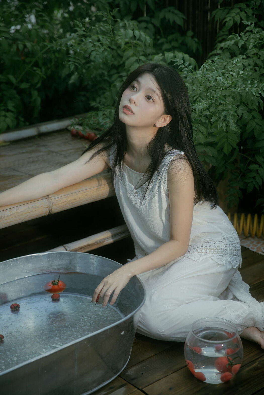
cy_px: 198
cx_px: 132
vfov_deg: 28.8
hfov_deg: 19.5
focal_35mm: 70
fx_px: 770
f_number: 2.8
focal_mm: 70
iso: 100
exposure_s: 1/125
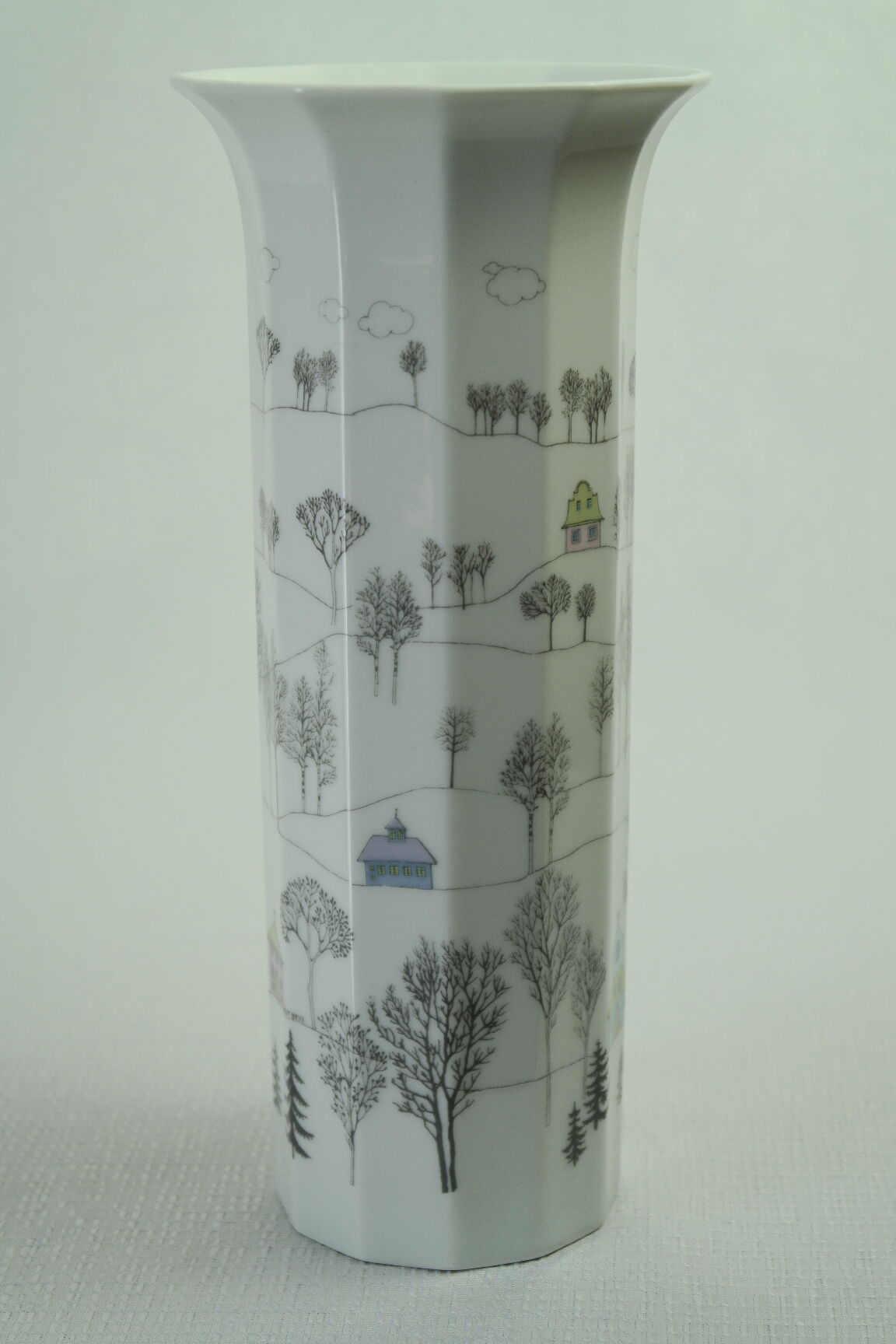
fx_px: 2874
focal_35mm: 77
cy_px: 672
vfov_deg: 26.3
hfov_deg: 17.7
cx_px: 448
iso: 200
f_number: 5.6
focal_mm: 50
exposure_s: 1/30
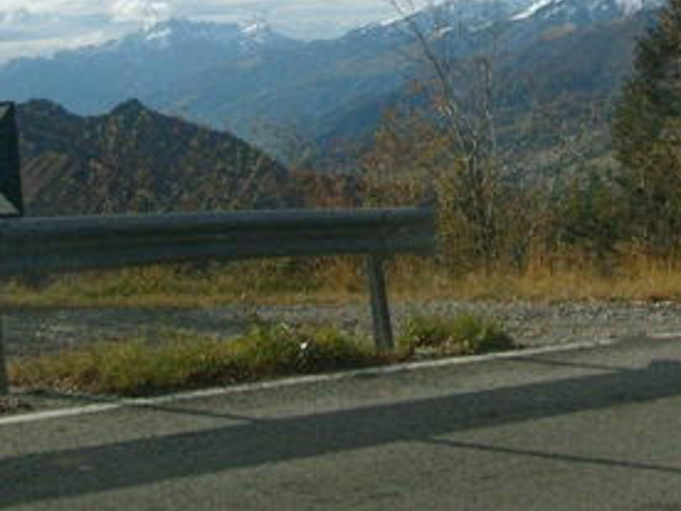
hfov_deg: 24.9
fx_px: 1534
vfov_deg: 18.3
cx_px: 461
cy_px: -23
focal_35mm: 78
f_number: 7.1
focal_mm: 5.8
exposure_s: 1/350
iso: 80
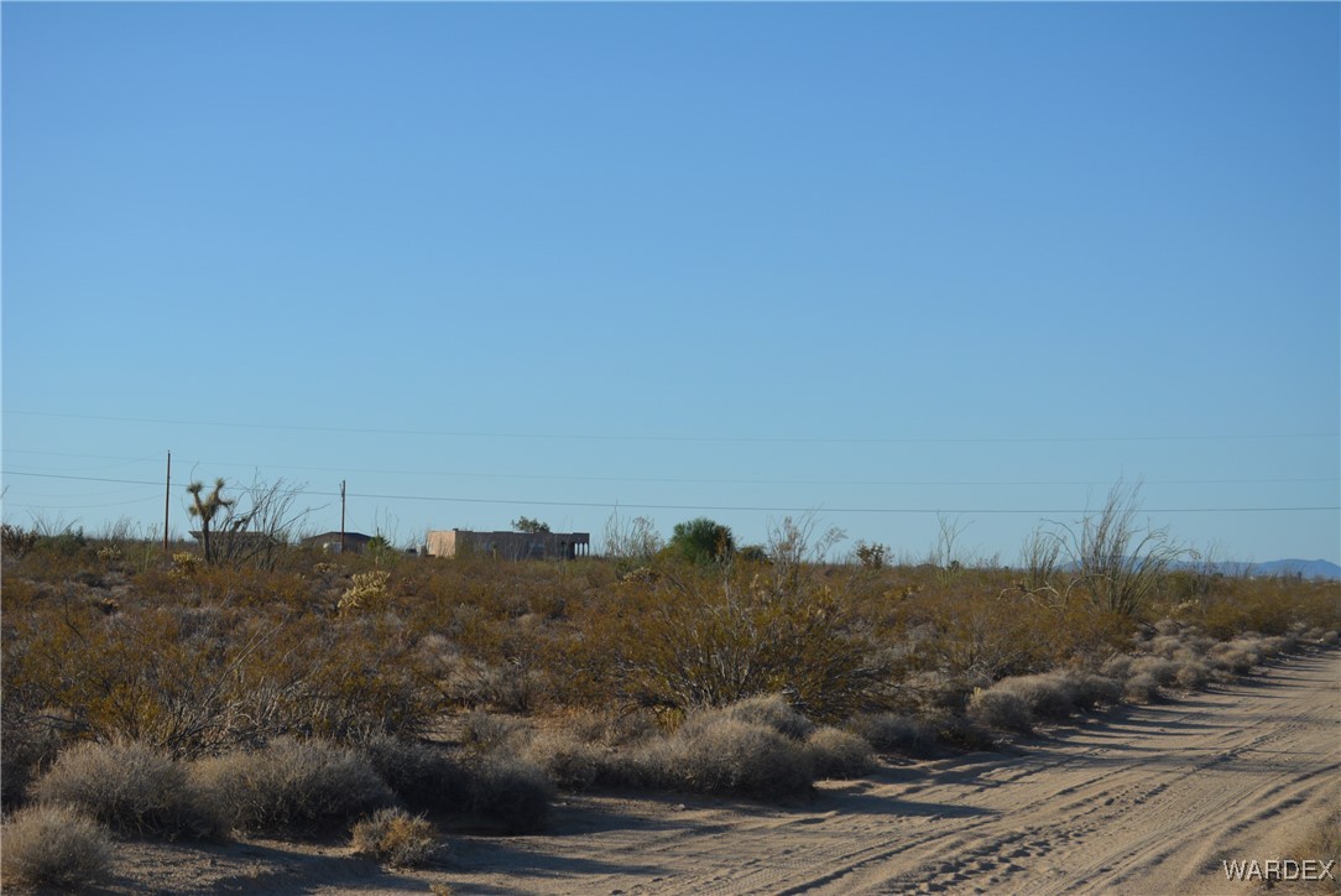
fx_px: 3075
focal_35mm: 82
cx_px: 670
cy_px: 448
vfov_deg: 16.6
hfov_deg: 24.6
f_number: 7.1
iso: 400
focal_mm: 55
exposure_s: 1/1600
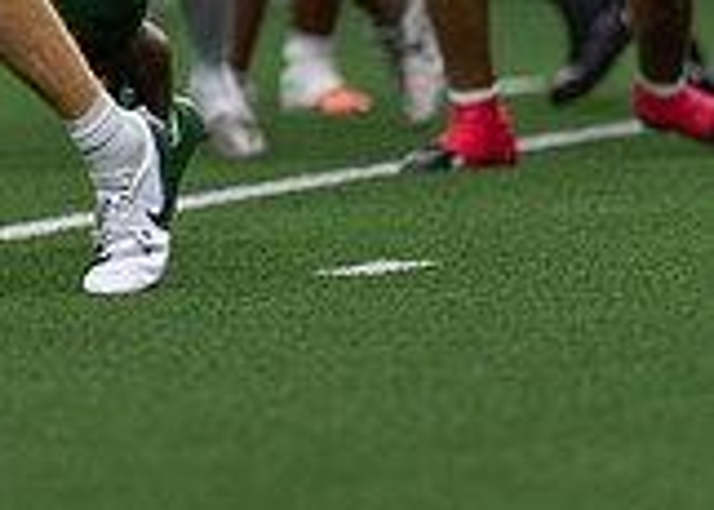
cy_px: -348
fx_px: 14600
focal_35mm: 720
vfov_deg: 2.0
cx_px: 2
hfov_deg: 2.8
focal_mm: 135
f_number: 1.8
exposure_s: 1/1600
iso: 1000
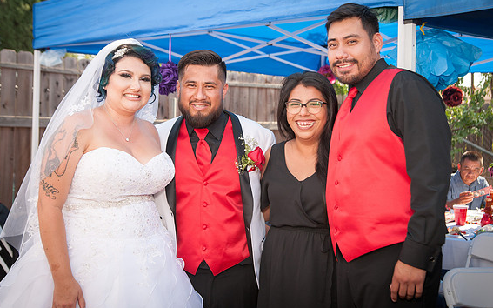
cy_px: 151
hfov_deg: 41.8
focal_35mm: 48
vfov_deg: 26.9
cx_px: 246
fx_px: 645
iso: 200
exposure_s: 1/640
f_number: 5
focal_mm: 46
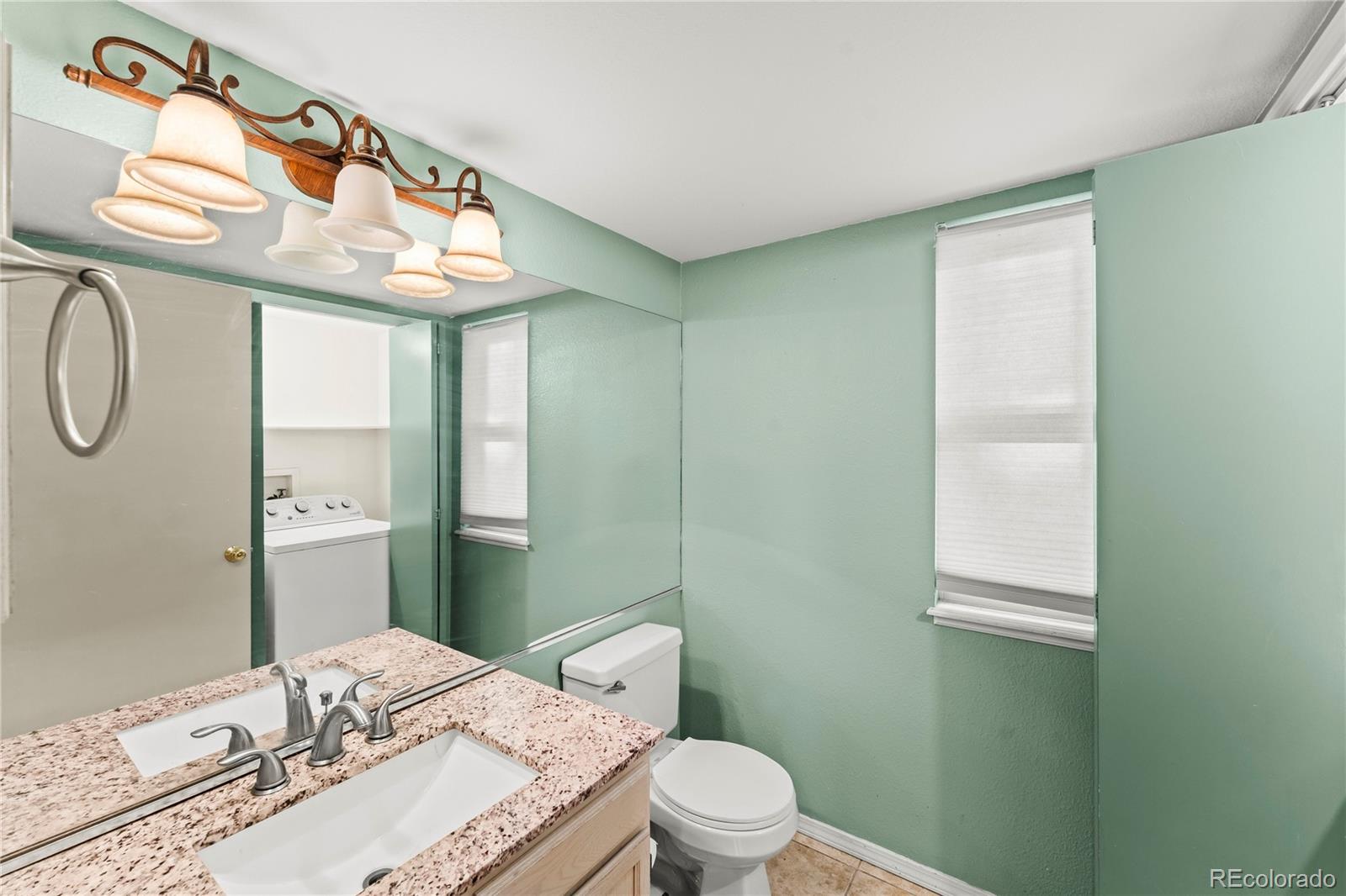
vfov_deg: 81.2
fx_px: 523
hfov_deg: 104.3
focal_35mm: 14
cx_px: 673
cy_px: 448
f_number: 8
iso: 400
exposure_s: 1.6
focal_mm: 14
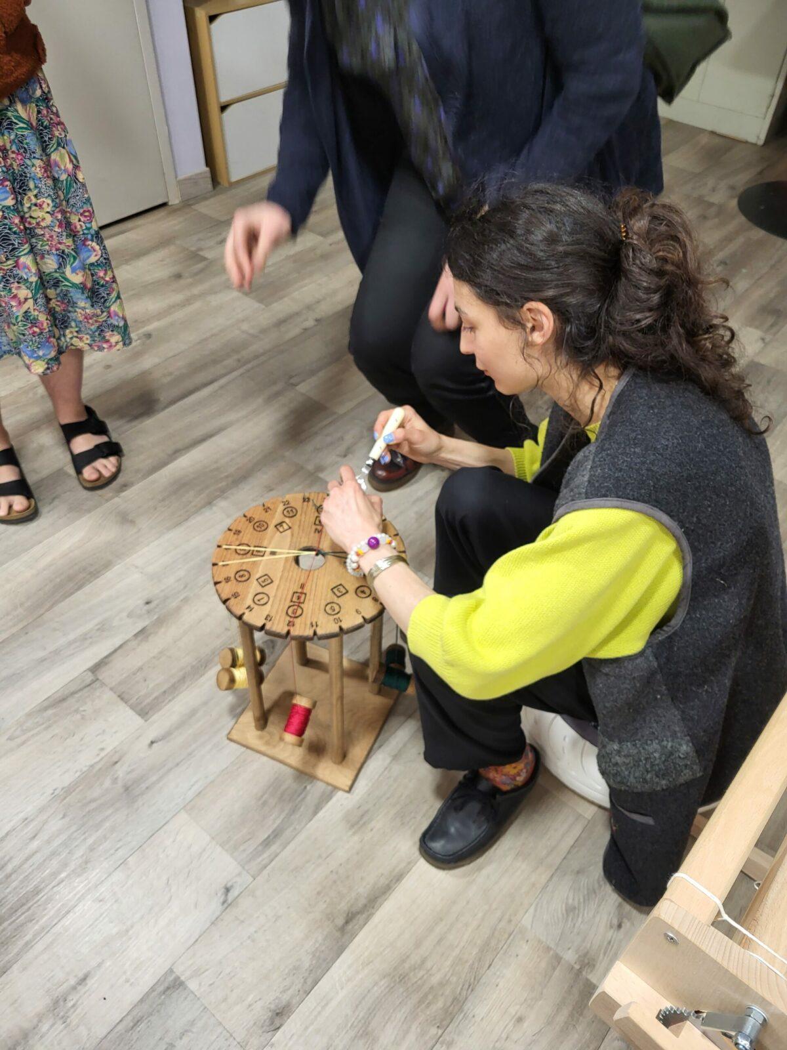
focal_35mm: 26
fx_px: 788
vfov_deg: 67.3
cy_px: 525
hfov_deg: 53.1
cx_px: 394
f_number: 1.8
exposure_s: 1/50
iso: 200
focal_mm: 5.4
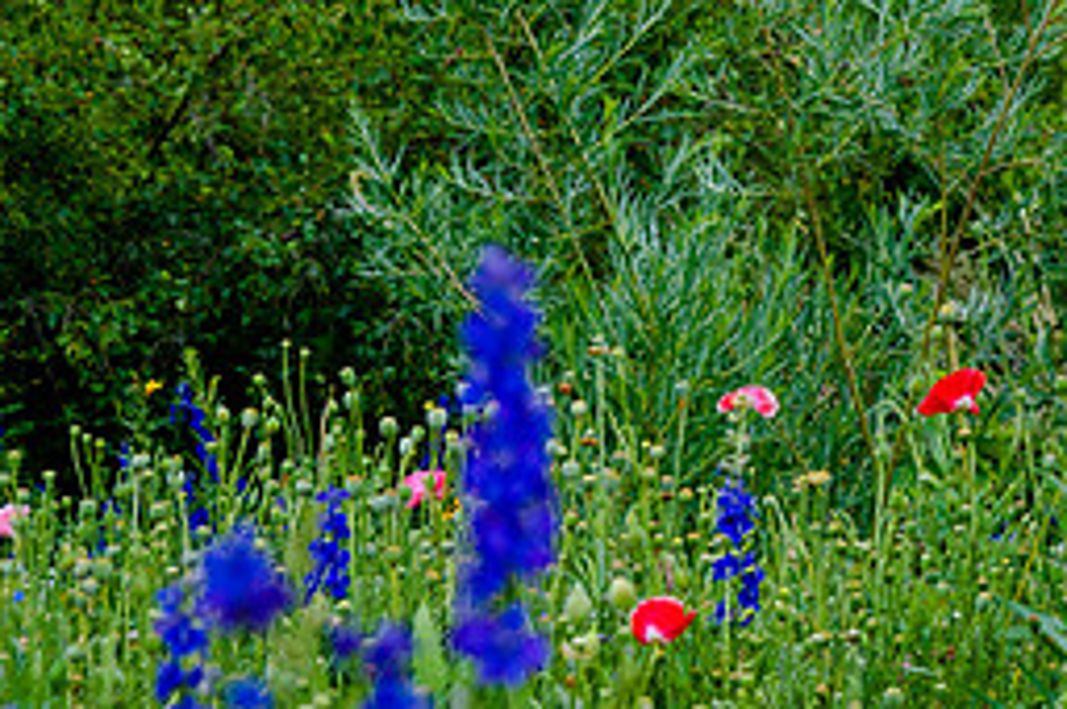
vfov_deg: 10.0
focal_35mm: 137
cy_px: 121
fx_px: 4055
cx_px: 1310
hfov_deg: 14.5
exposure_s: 1/500
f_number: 5
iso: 640
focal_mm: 55
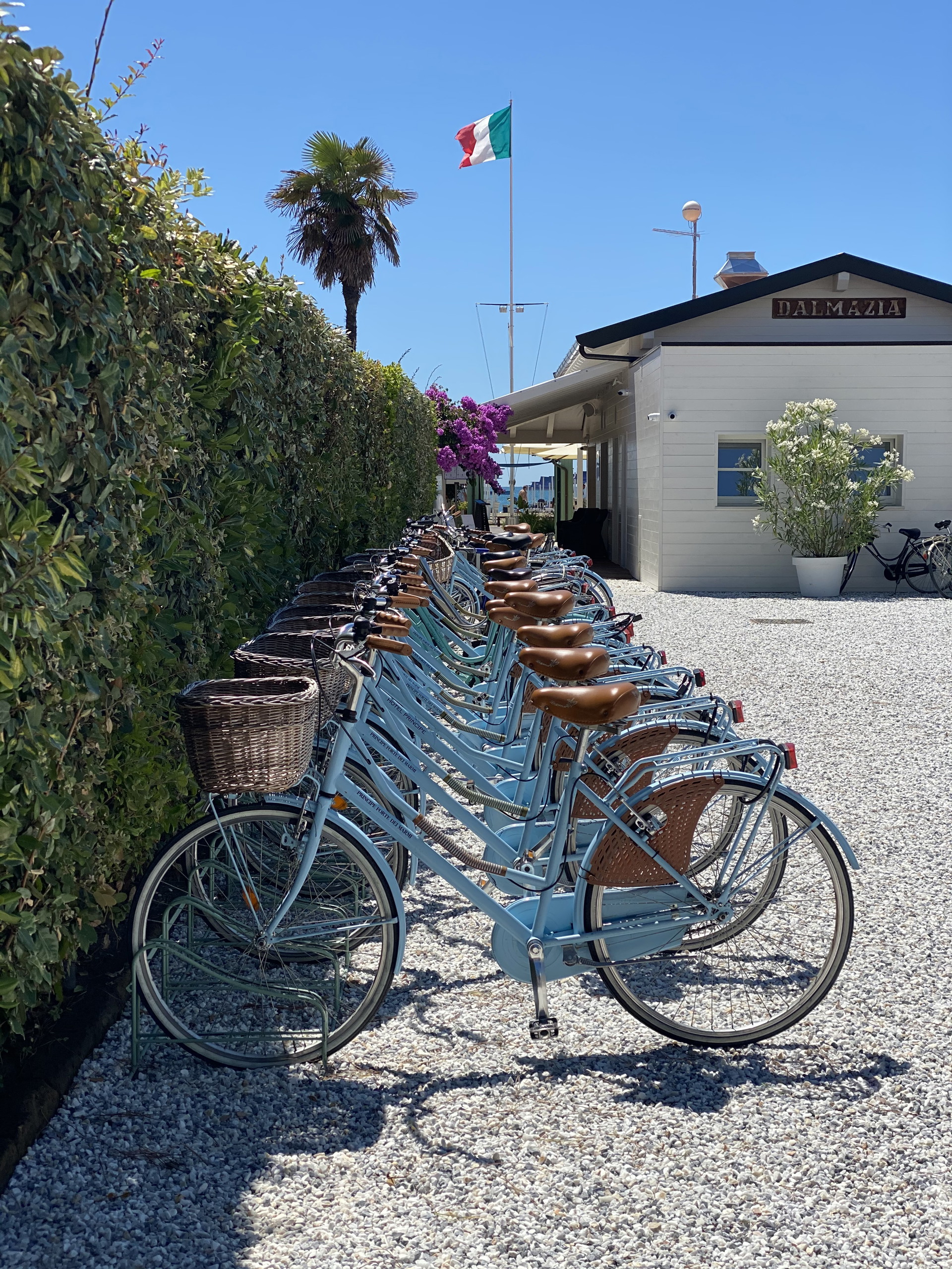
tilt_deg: -4.1
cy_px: 634
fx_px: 1907
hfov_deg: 28.0
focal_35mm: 52
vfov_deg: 36.8
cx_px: 476
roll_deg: -0.4
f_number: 2
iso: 20
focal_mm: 6
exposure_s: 1/2283
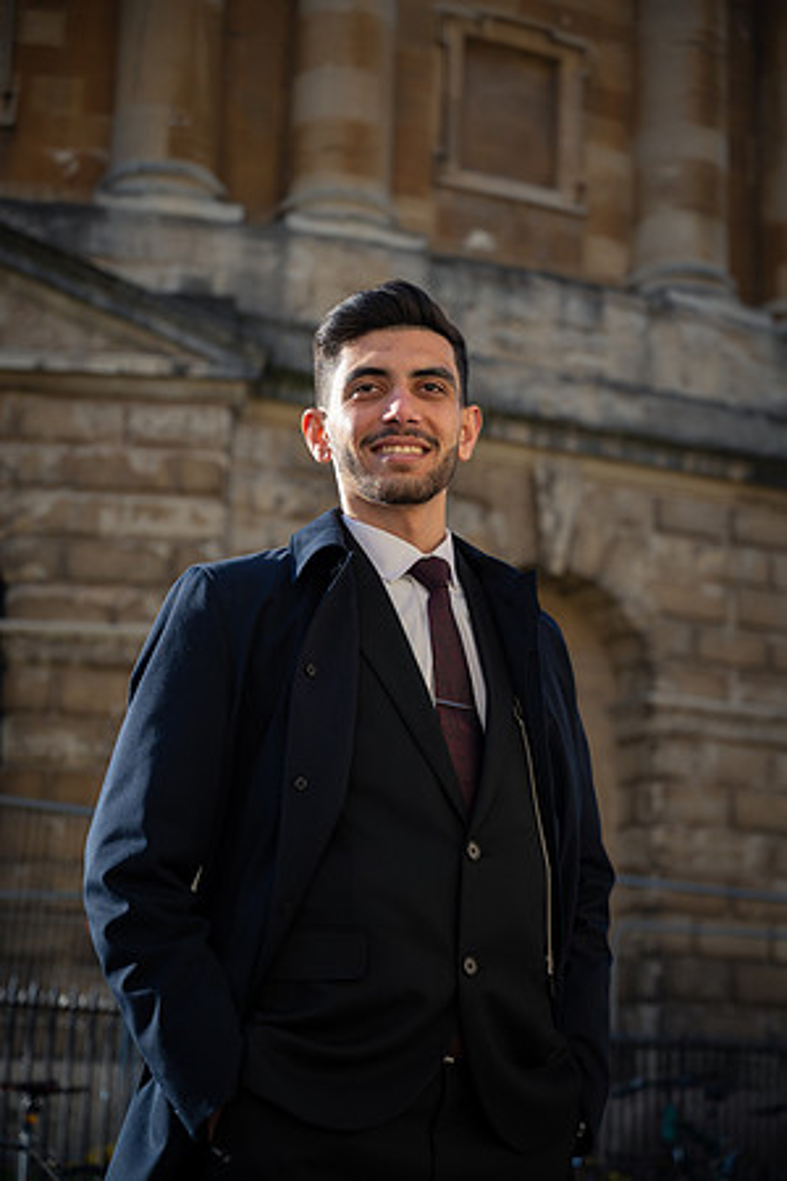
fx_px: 2230
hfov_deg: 20.0
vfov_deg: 29.7
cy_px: 590
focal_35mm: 68
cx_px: 394
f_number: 4
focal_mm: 68
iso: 100
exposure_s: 1/640
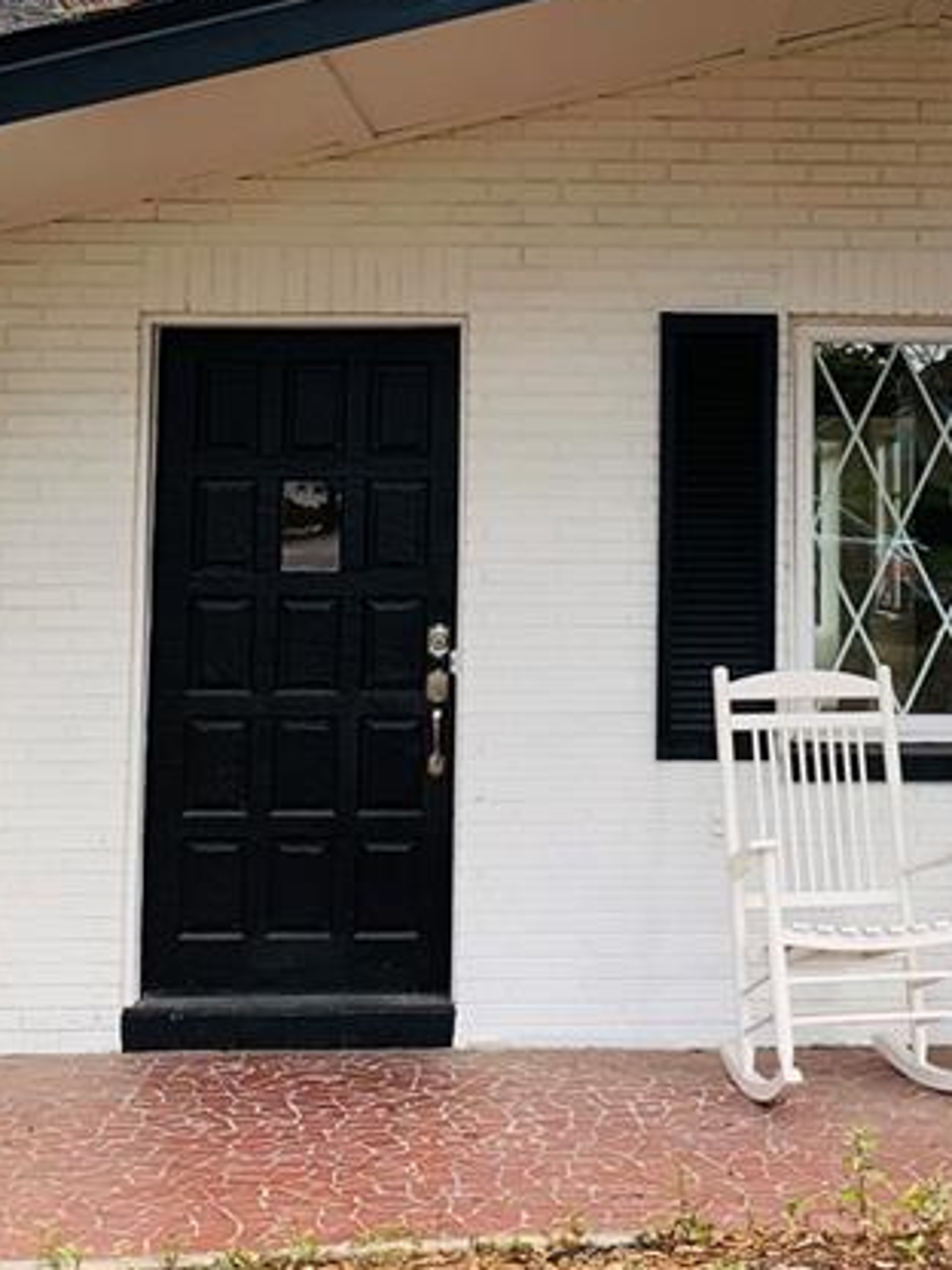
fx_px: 2750
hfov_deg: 19.4
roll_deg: -1.1
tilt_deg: +6.3
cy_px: 296
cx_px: 799
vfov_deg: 25.6
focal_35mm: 75
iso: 25
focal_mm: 4.25
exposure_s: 1/461
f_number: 1.8
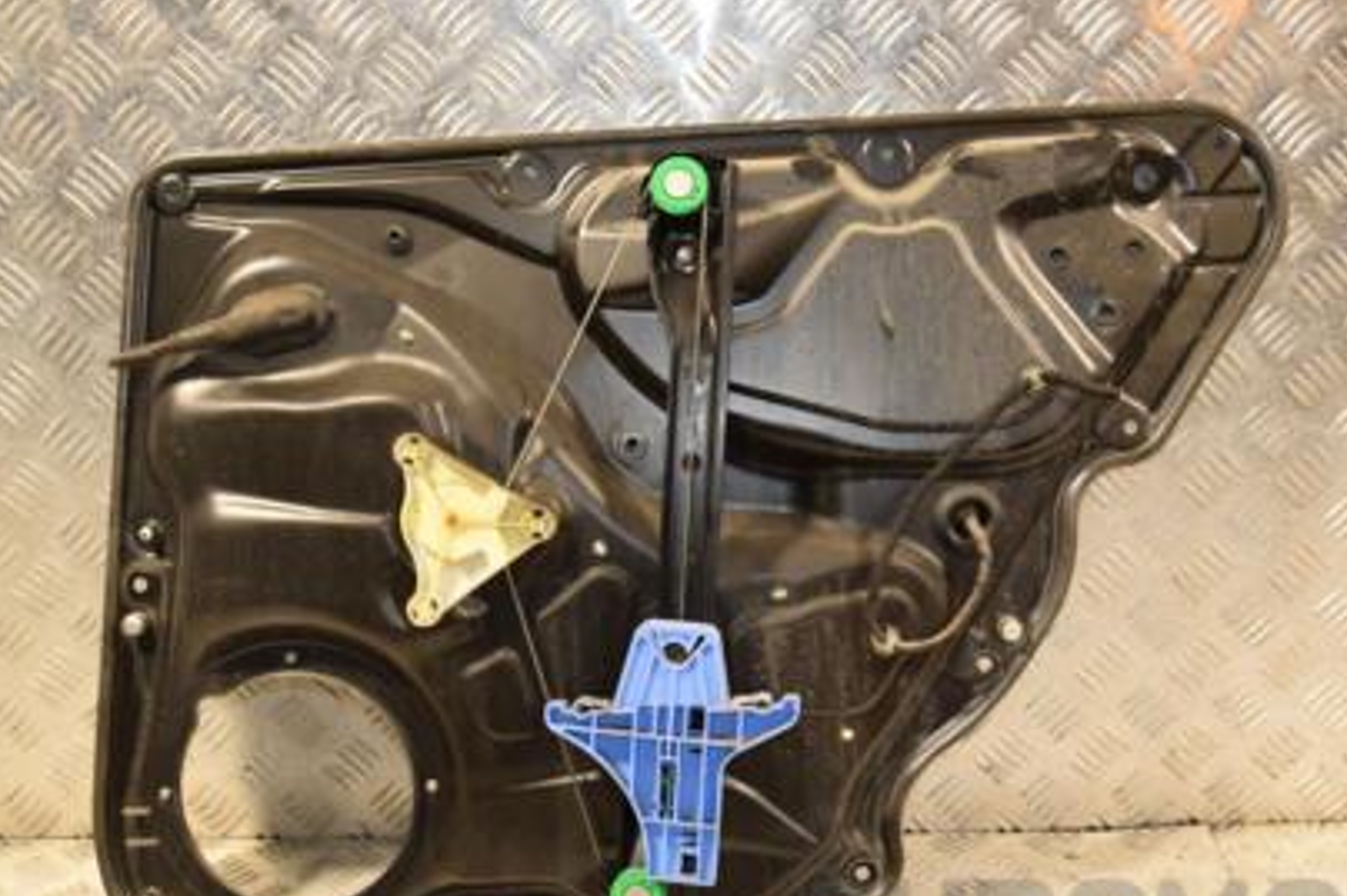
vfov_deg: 27.5
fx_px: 1833
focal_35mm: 49
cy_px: 486
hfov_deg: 40.3
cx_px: 747
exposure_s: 1/160
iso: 800
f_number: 5
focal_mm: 22
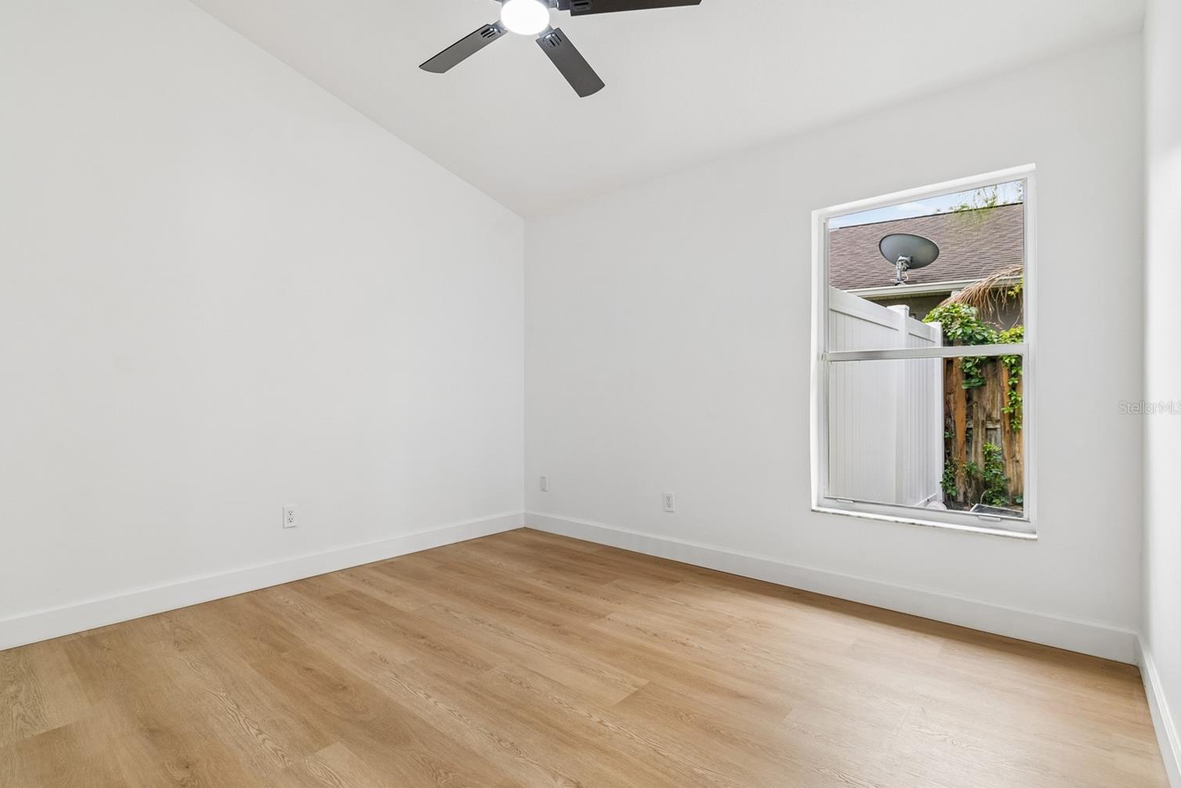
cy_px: 407
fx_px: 525
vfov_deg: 73.7
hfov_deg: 96.6
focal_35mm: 16
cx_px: 559
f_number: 7.1
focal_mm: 10
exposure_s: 1/15
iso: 100
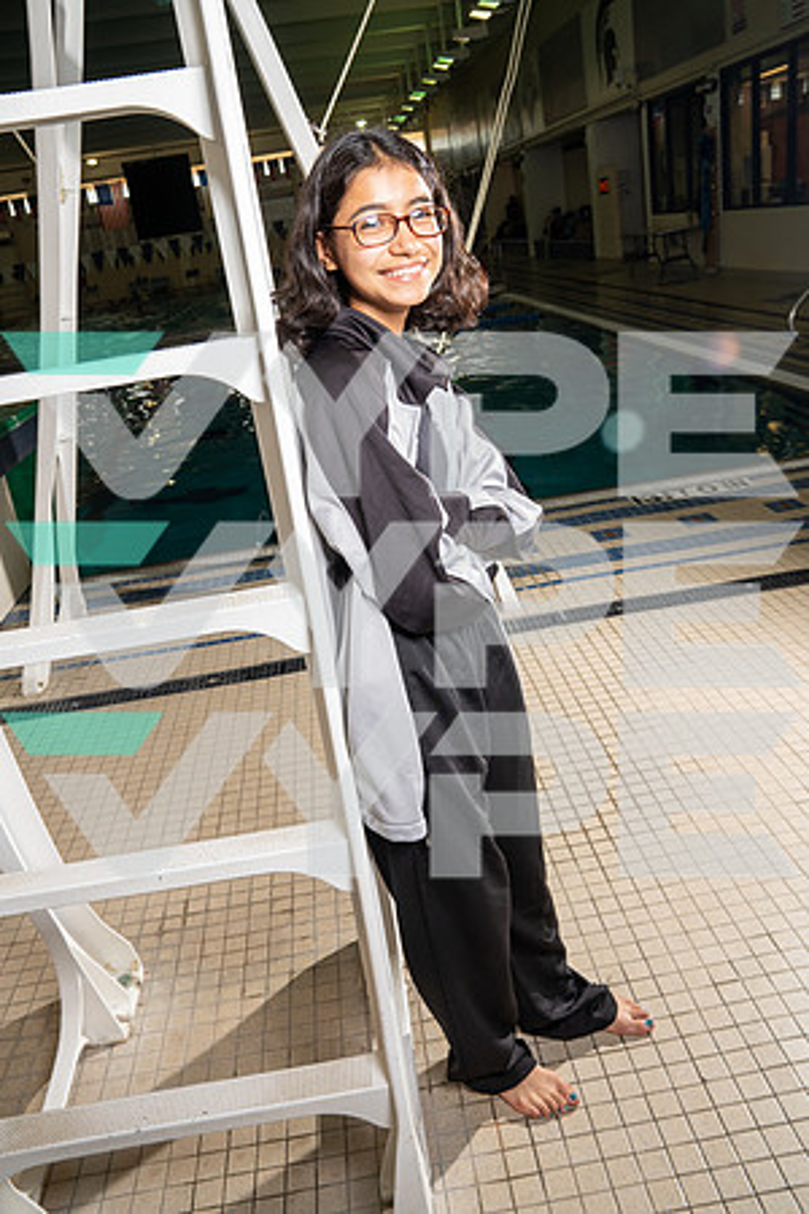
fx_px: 944
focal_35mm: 28
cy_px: 607
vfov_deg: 65.5
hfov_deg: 46.4
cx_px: 404
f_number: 8
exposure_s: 1/250
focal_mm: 28
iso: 800
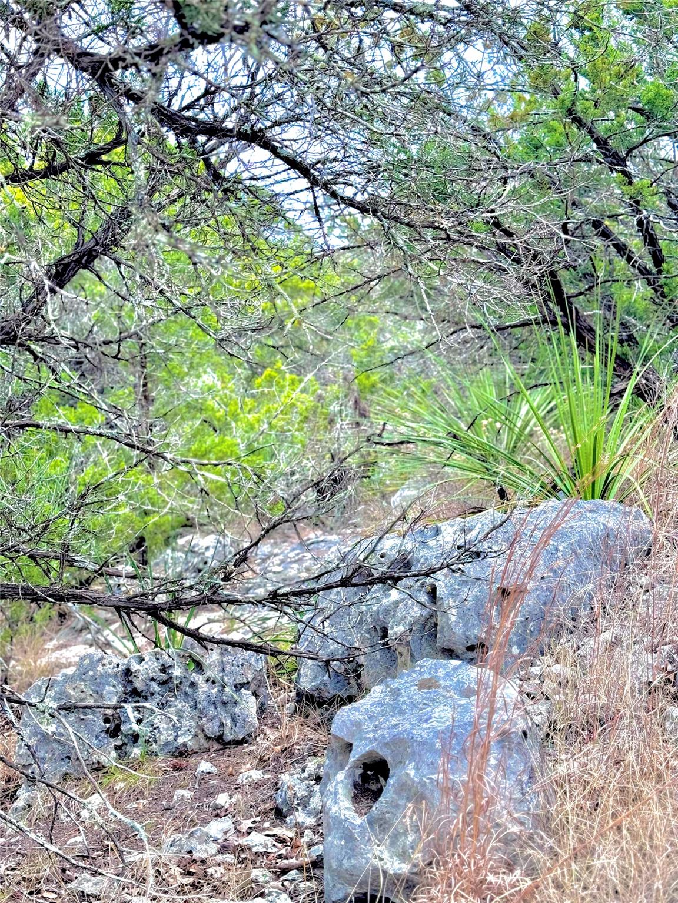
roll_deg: -3.2
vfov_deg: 39.7
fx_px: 1254
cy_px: 452
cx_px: 339
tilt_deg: -4.0
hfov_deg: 30.3
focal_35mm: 48
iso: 64
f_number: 1.78
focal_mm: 6.76
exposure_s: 1/240
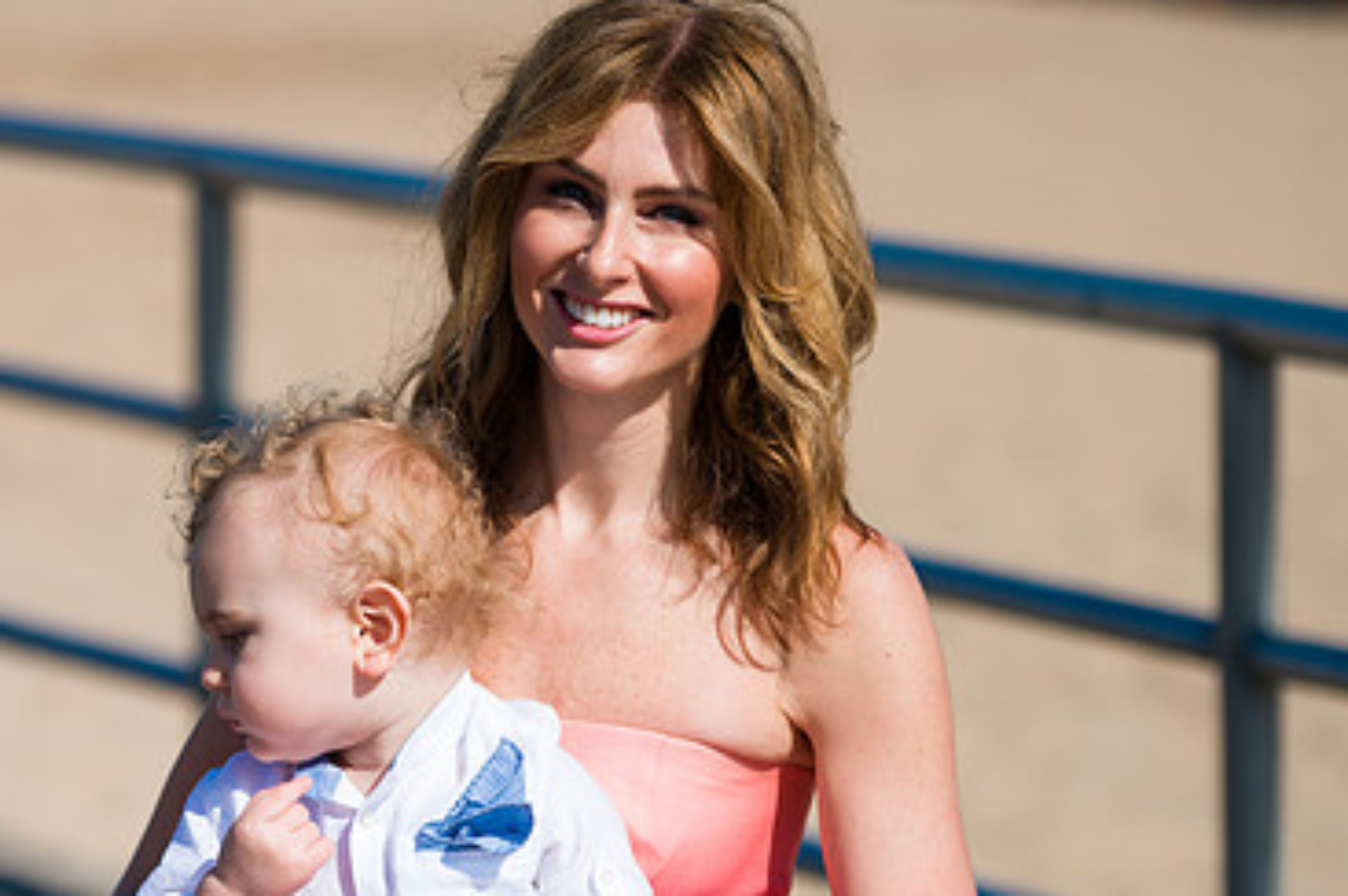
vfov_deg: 7.1
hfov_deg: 10.6
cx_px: 301
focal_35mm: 193
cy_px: 551
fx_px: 7220
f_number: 3.2
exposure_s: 1/6400
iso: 200
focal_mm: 122
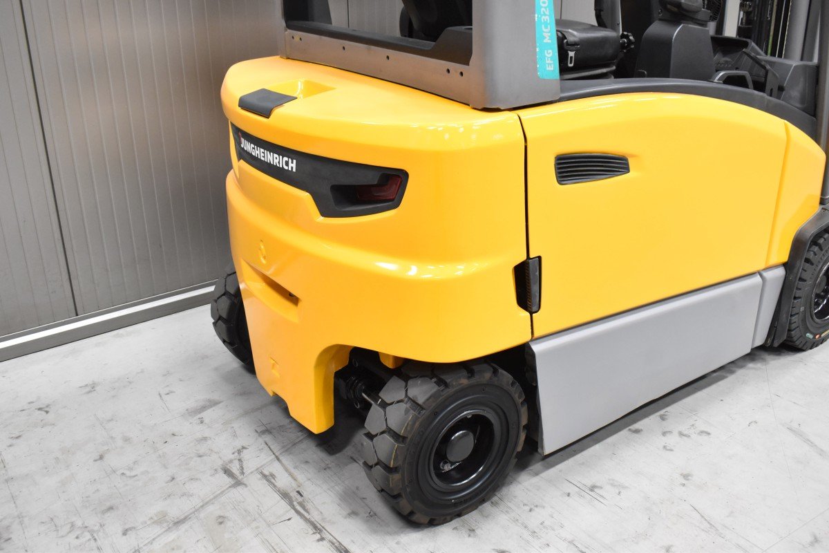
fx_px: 794
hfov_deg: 55.1
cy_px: 276
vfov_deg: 38.4
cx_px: 414
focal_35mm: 34
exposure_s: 1/30
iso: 1600
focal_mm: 23
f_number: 5
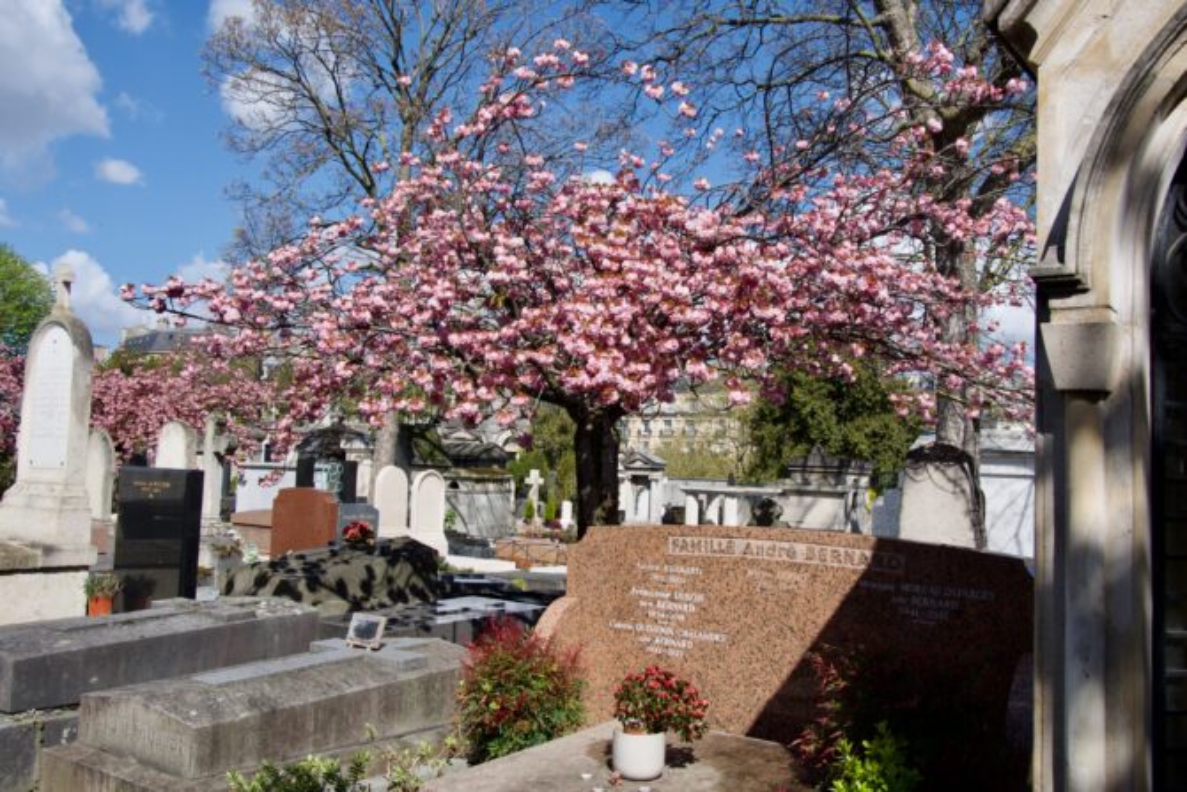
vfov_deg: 41.1
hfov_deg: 58.7
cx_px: 594
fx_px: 1055
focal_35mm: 32
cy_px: 396
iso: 200
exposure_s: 1/500
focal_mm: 21.6
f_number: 7.1
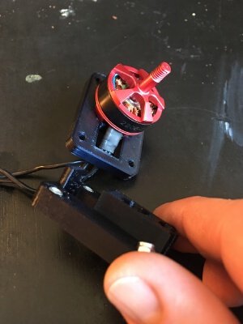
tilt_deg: -55.6
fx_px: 271
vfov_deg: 61.7
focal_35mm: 29
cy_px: 162
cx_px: 122
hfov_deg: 48.2
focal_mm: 4.15
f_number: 2.2
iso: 64
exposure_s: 1/4
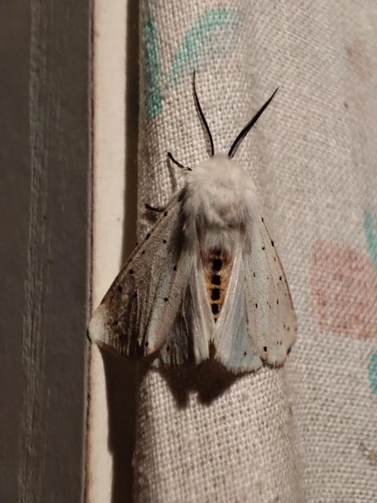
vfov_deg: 38.9
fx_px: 712
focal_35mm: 49
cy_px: 252
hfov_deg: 29.7
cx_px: 188
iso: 274
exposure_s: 1/33
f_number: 2.4
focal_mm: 4.1
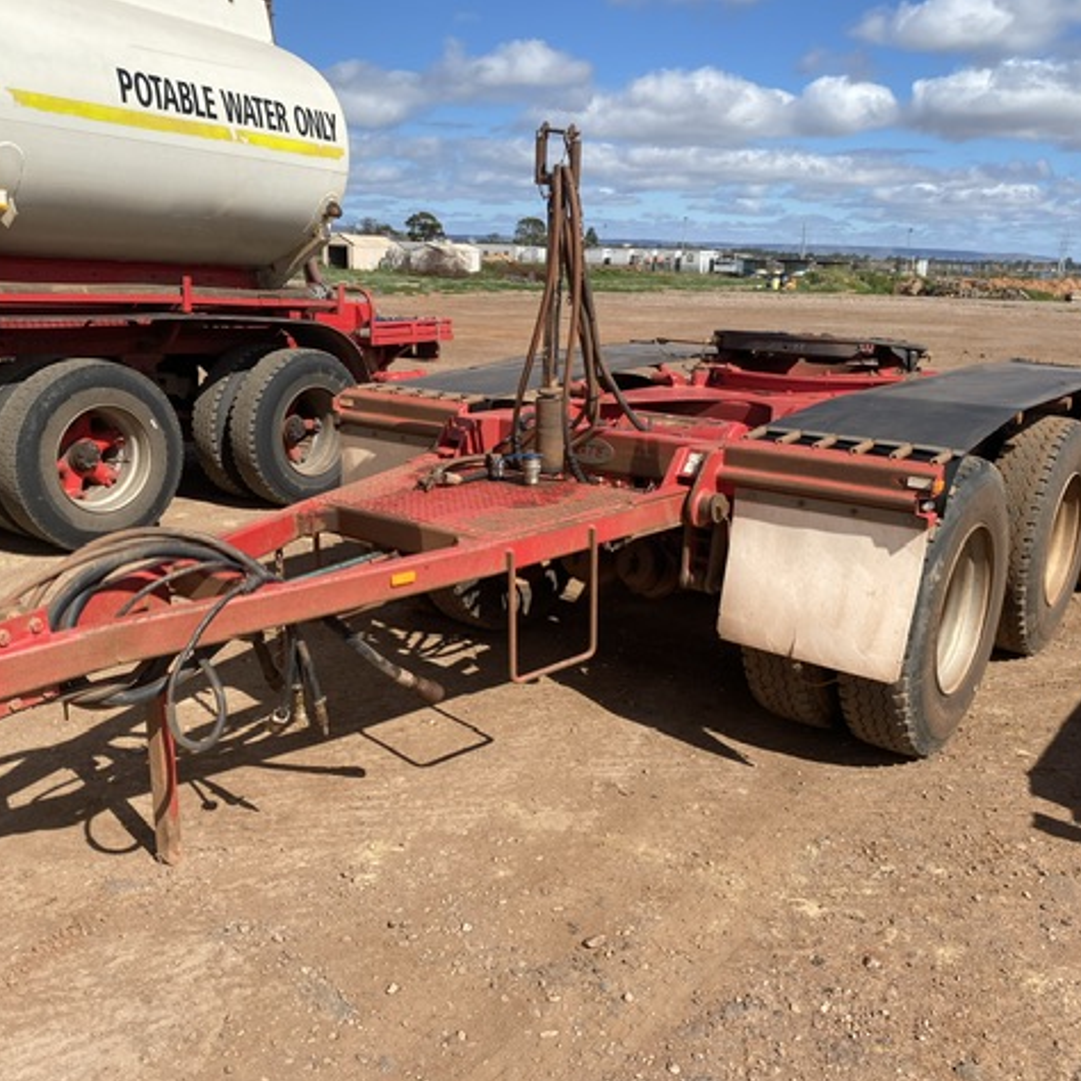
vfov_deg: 52.5
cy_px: 545
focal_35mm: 31
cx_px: 527
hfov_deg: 52.5
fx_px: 1095
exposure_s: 1/3300
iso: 32
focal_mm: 4.25
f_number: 1.8
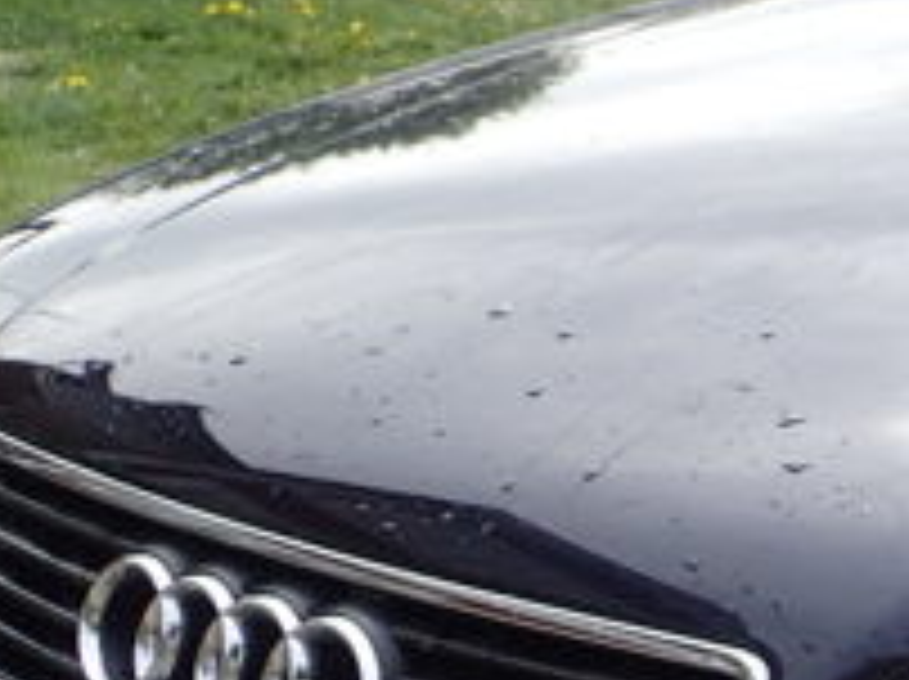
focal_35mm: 119
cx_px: 1490
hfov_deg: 15.0
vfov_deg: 12.3
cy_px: 716
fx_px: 3121
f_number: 3.2
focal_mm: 5.5
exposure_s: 1/500
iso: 100
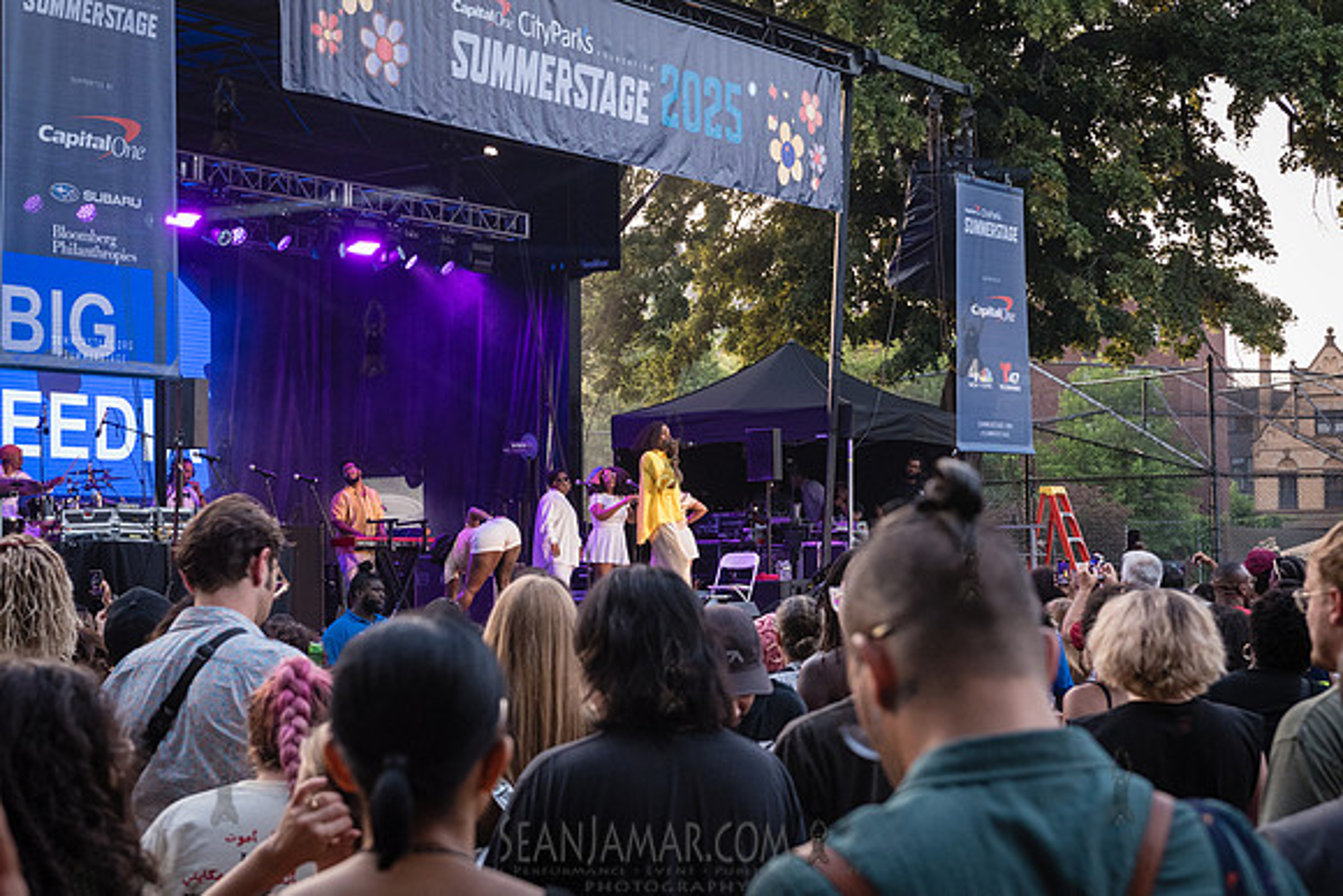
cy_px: 448
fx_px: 2551
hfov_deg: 29.5
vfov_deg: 19.9
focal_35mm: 68
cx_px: 672
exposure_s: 1/320
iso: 2000
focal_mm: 58
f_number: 5
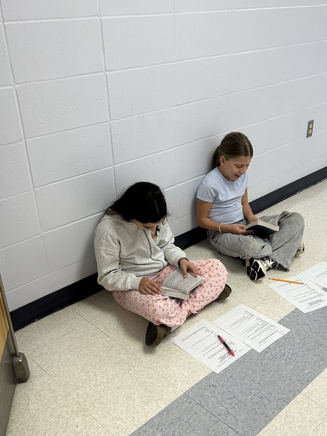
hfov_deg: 38.7
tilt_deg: -29.4
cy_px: 255
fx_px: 466
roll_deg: -0.7
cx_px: 174
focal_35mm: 37
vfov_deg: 49.9
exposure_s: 1/120
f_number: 1.5
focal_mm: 5.7
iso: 80
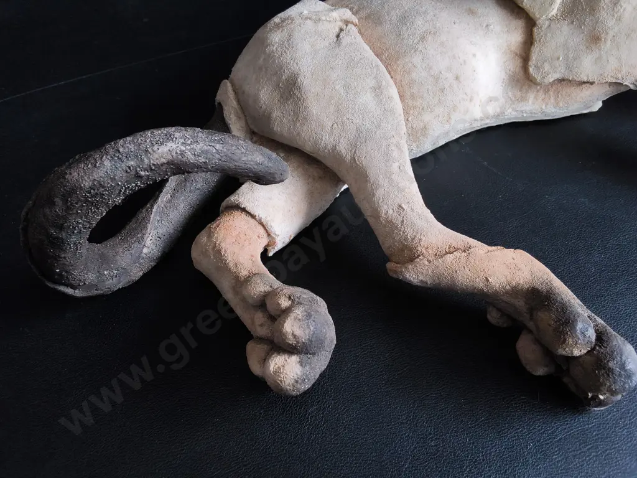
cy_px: 239
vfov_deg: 51.4
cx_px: 318
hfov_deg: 65.3
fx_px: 497
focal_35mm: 27
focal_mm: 2.87
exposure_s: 1/100
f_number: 2
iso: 80
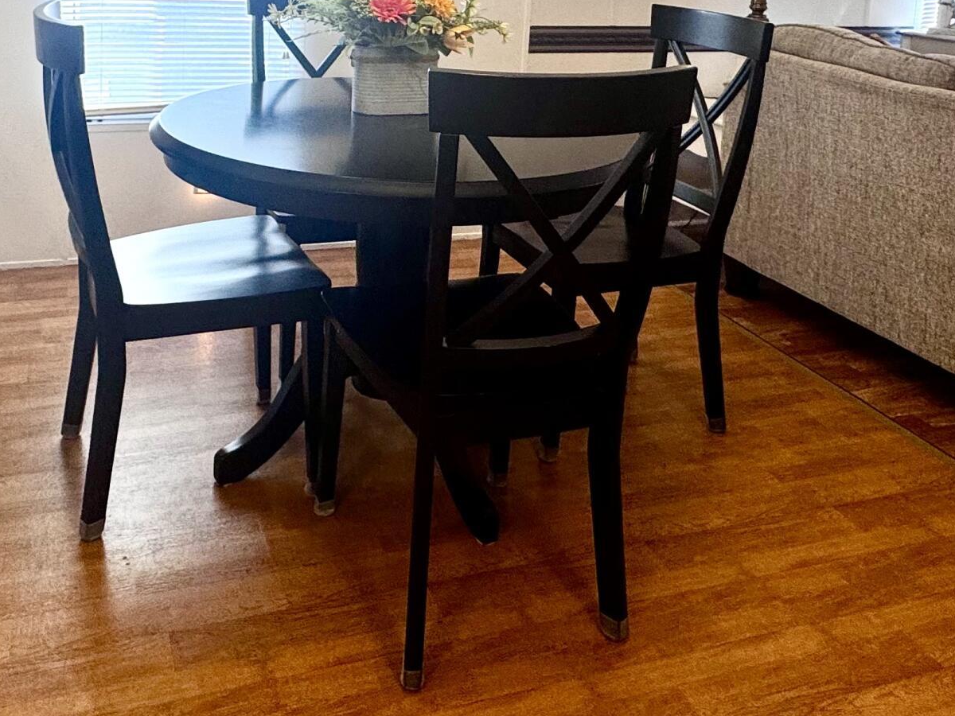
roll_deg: -2.6
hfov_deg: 52.1
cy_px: 21
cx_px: 362
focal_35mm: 35
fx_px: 966
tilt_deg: -7.5
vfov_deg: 37.0
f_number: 2.2
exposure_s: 1/120
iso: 125
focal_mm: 2.22
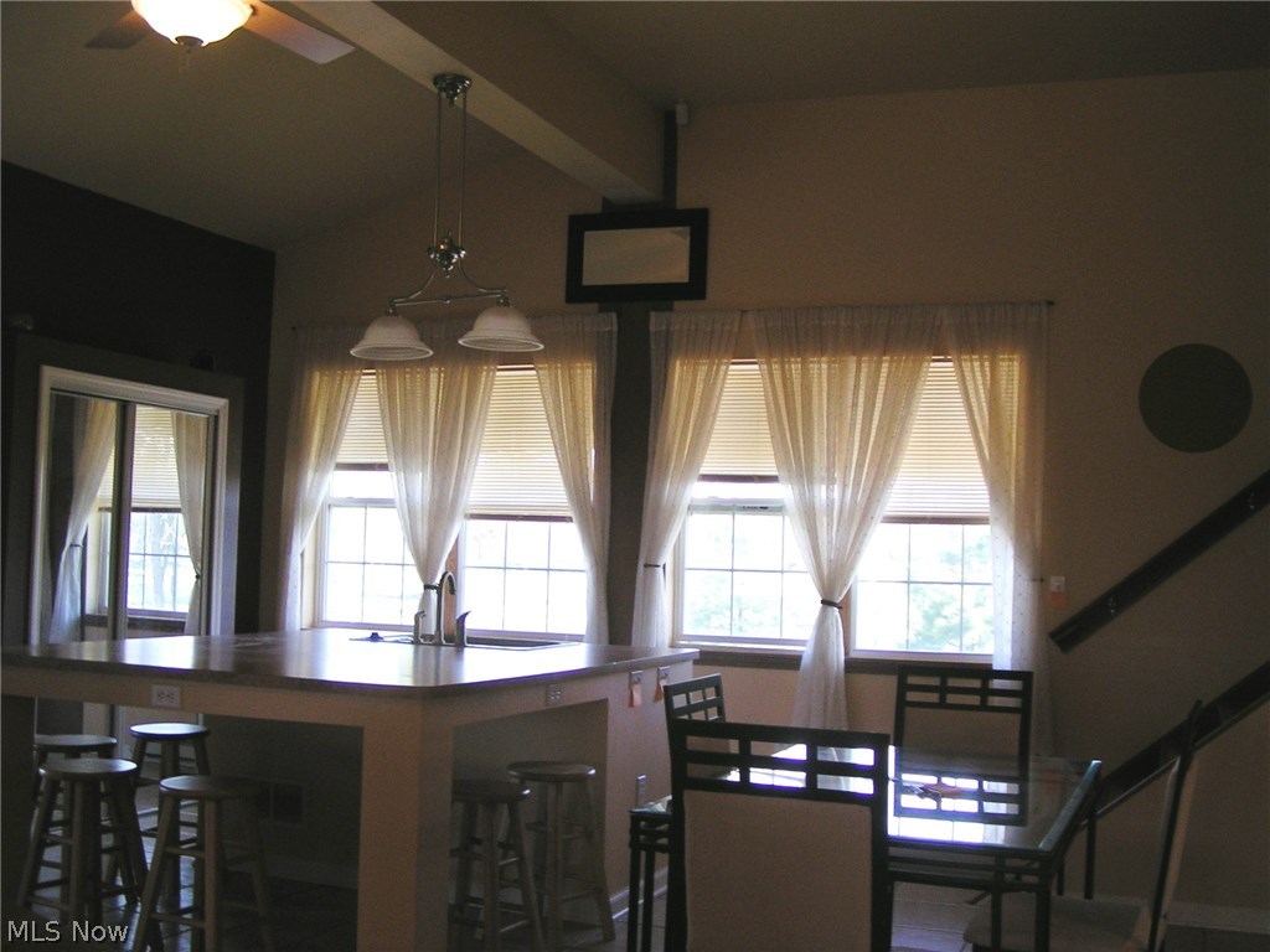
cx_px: 635
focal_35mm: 38
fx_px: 1394
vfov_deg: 37.7
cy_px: 476
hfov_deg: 49.0
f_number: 2.8
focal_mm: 5.8
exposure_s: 1/40
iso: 50
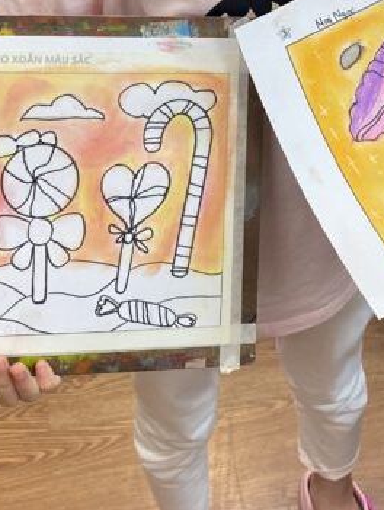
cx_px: 224
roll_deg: +2.7
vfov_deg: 25.1
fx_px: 1093
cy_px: 6
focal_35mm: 74
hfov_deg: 19.9
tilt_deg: -37.1
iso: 125
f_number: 1.8
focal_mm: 4.25
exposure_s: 1/111
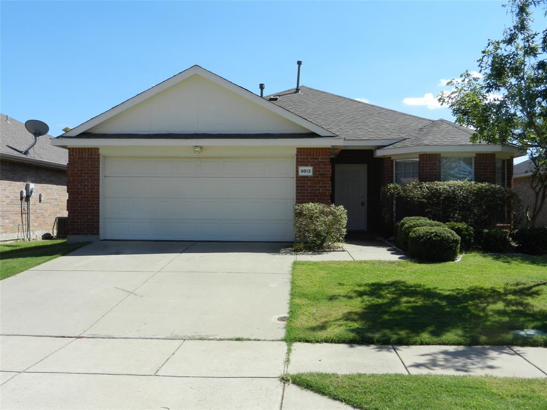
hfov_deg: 55.4
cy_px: 205
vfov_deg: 42.9
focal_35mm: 33
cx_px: 274
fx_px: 521
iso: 160
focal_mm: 5.9
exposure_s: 1/1600
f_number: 3.8
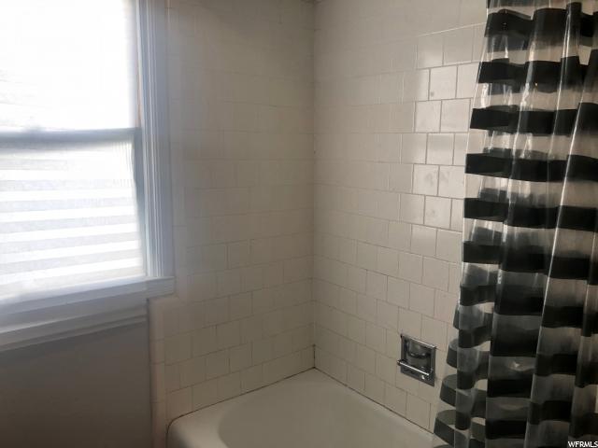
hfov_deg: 63.4
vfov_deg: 49.7
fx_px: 484
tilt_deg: -9.9
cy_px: 224
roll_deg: -1.2
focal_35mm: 28
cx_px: 299
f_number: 1.8
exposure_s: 1/60
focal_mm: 4
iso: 100
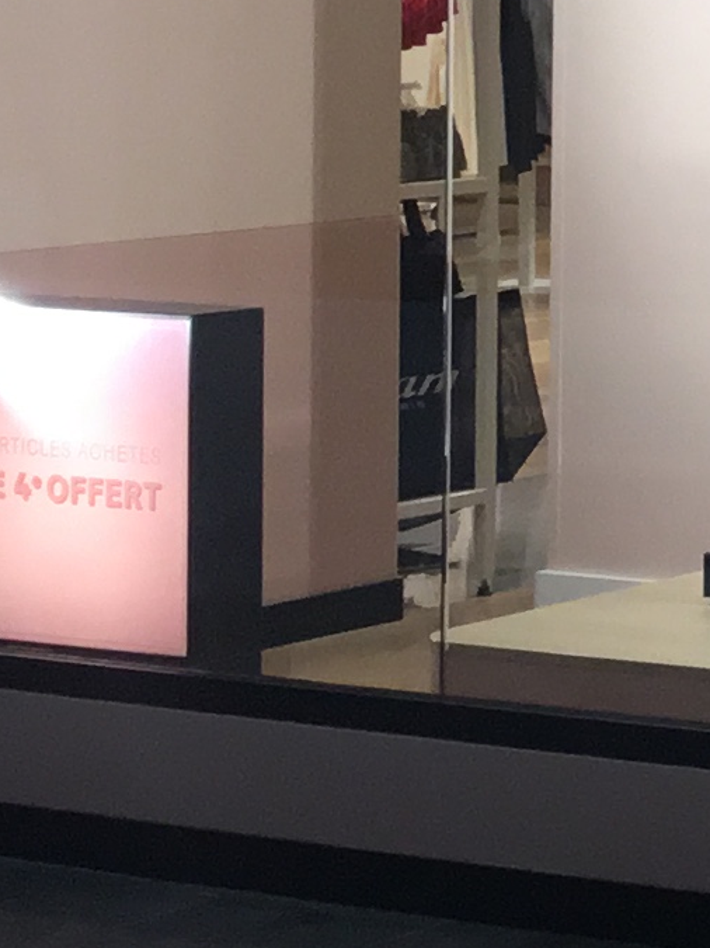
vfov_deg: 13.0
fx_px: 4103
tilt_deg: -1.2
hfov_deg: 8.8
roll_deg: +0.3
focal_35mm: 150
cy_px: -55
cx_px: 1790
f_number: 2.4
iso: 32
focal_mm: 3.3
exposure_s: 1/100
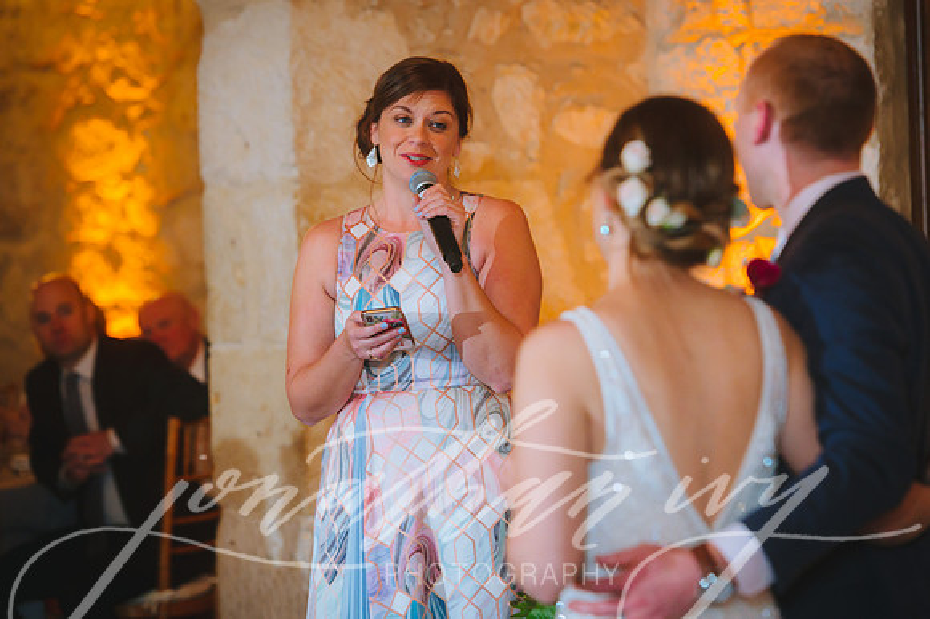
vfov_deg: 9.1
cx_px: 465
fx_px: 3873
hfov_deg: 13.7
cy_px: 310
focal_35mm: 150
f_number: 2.8
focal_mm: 150
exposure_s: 1/100
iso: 2500
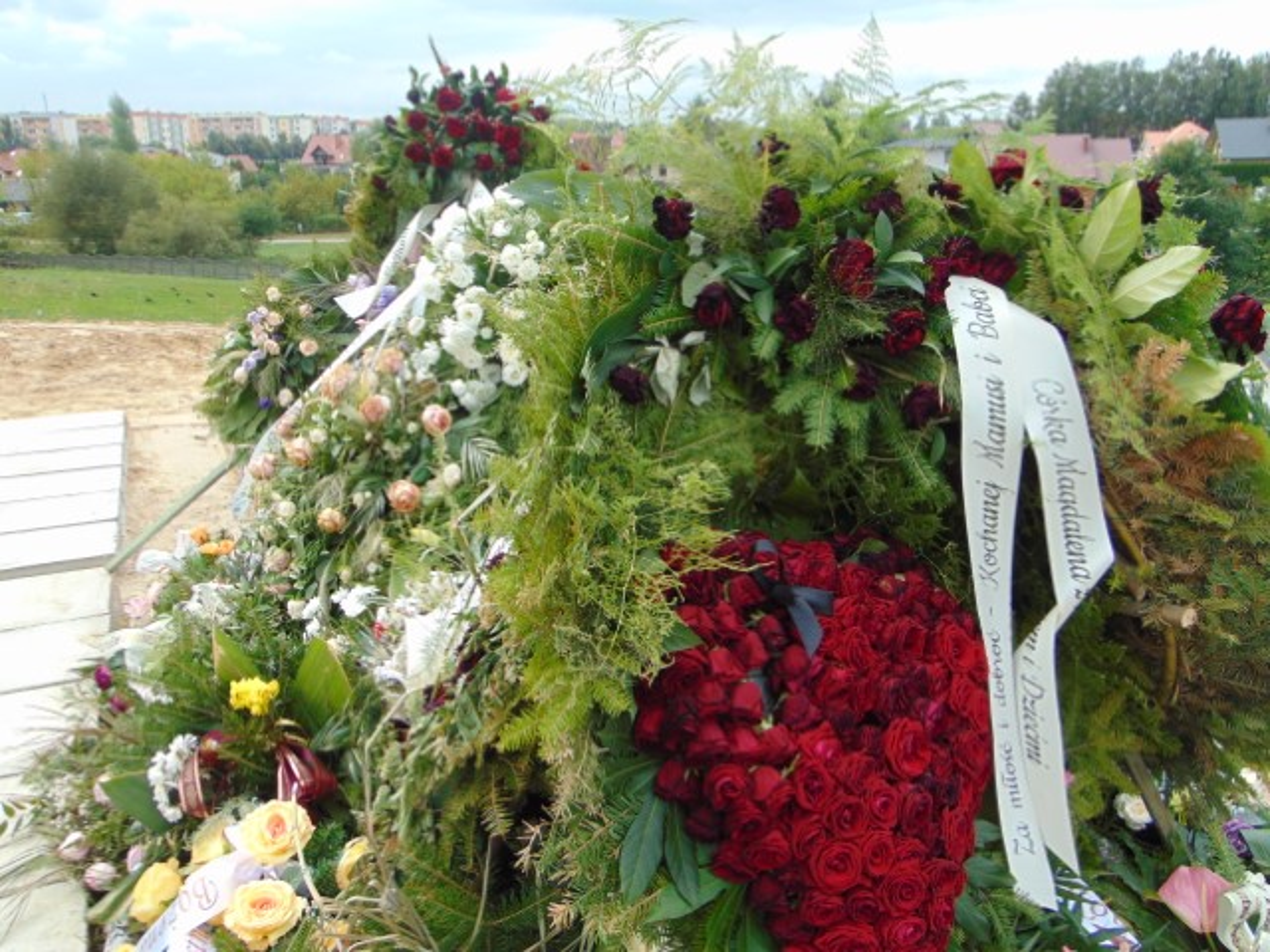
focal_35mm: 30
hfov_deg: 60.0
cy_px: 476
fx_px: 1101
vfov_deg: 46.8
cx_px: 635
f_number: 3.1
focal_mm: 5.4
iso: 80
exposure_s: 1/500
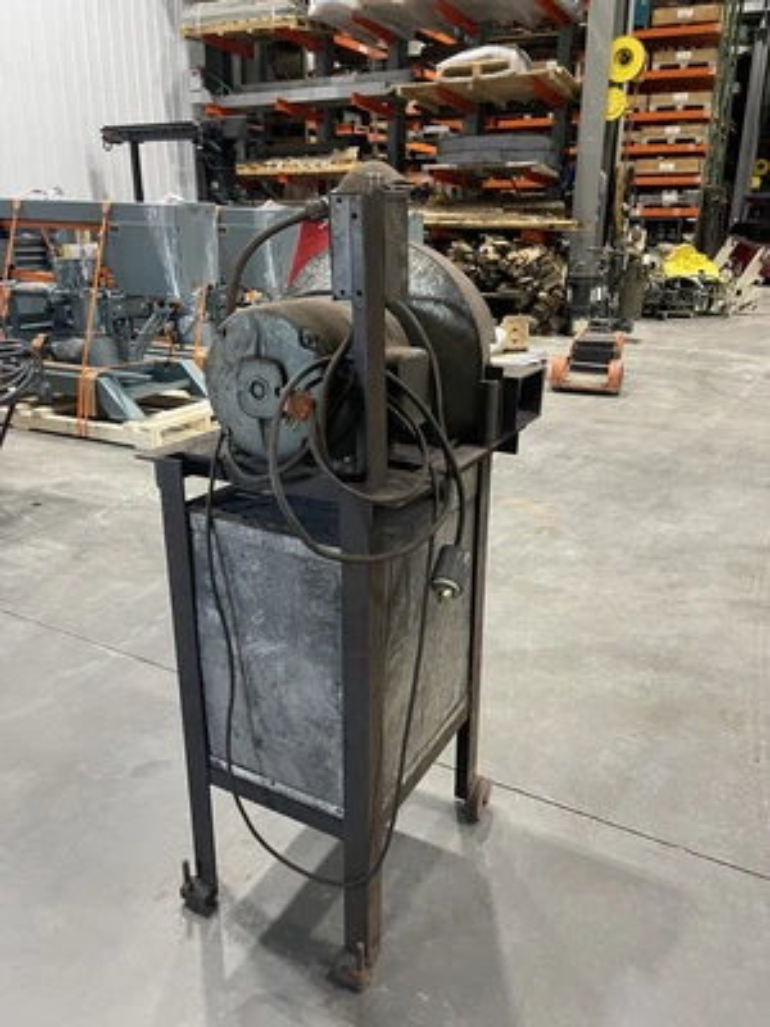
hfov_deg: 54.9
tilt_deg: -18.3
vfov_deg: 69.4
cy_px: 514
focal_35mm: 25
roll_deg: -2.3
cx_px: 385
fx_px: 741
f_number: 1.6
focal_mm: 5.1
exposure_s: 1/60
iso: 500
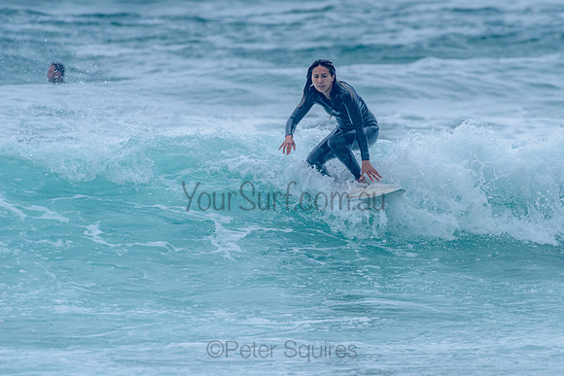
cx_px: 349
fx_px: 9837
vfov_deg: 2.2
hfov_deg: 3.3
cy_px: 193
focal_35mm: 628
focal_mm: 500
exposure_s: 1/2000
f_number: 5.6
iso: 800
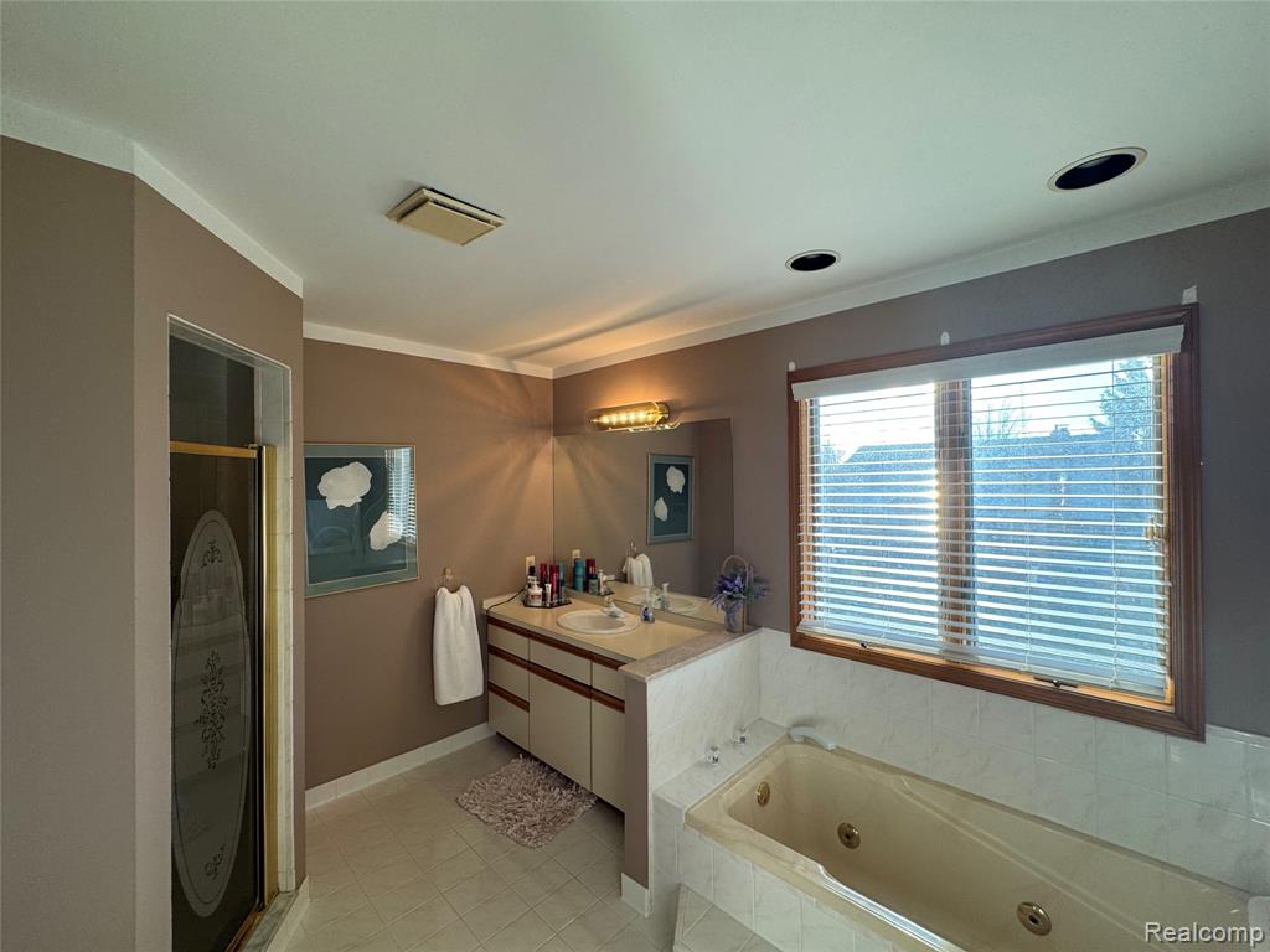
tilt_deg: +0.2
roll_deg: +0.4
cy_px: 476
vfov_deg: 85.7
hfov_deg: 102.1
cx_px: 635
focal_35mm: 14
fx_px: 514
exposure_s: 1/120
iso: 80
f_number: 2.2
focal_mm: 2.22
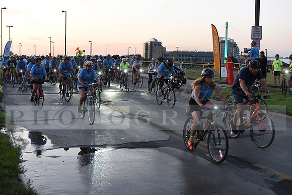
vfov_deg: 27.0
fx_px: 406
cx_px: 146
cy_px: 98
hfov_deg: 39.6
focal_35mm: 50
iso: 2500
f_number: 2.8
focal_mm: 50
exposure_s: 1/400
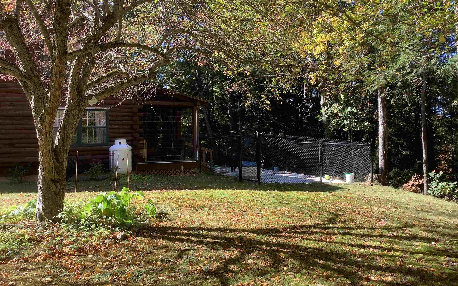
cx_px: 228
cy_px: 124
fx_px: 412
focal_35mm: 33
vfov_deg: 38.3
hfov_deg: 58.1
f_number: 2.4
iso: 25
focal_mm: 3.3
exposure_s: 1/121
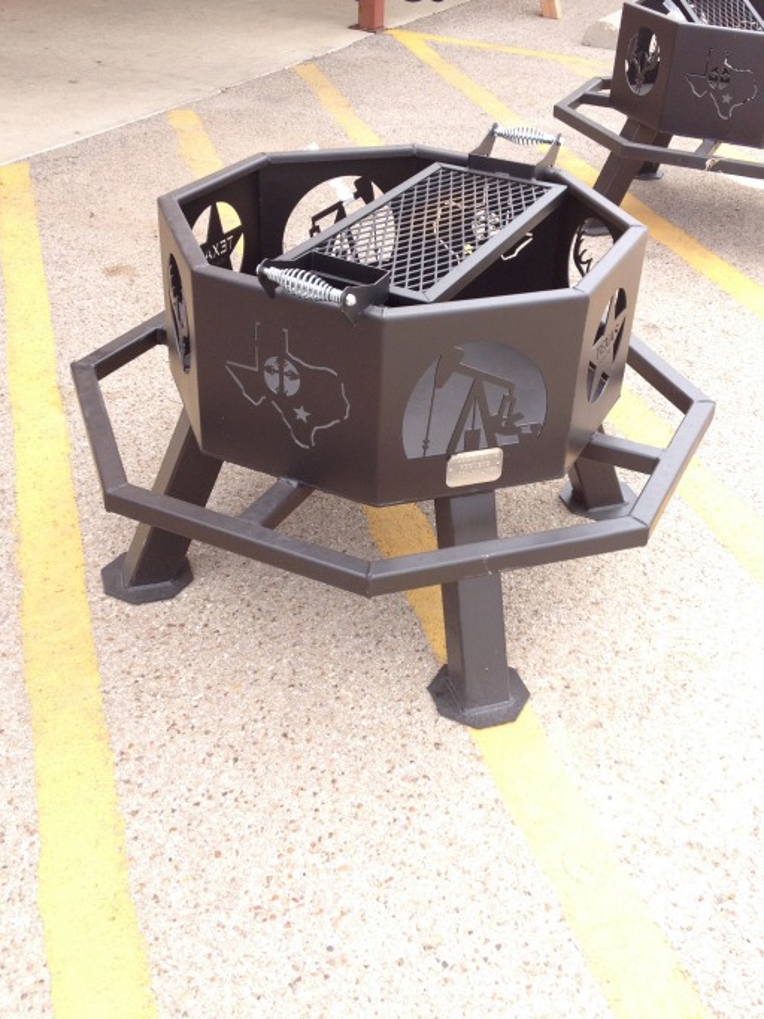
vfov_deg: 45.8
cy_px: 500
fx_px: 1207
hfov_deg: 35.1
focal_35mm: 41
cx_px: 410
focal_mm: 4.28
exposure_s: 1/262
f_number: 2.4
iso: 50
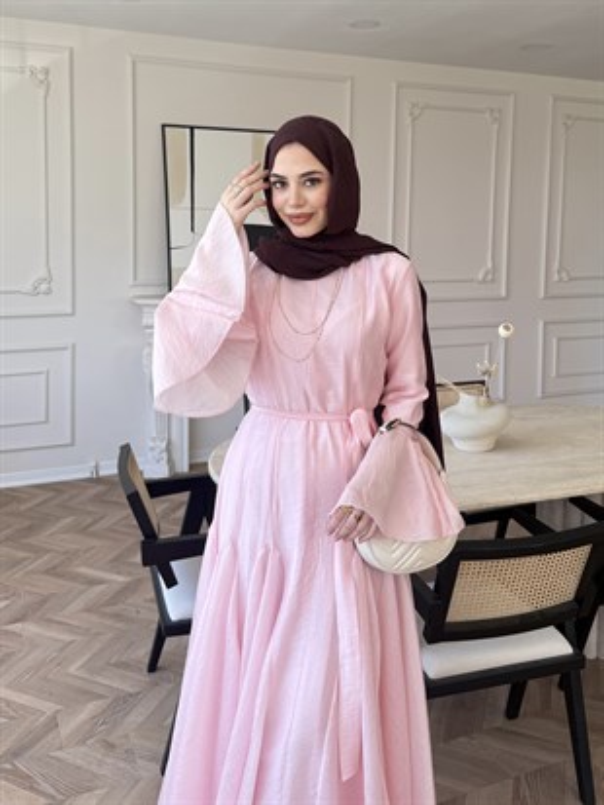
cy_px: 402
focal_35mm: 24
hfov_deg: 56.8
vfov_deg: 71.6
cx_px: 302
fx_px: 558
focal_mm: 6.76
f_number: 1.78
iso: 64
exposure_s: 1/254
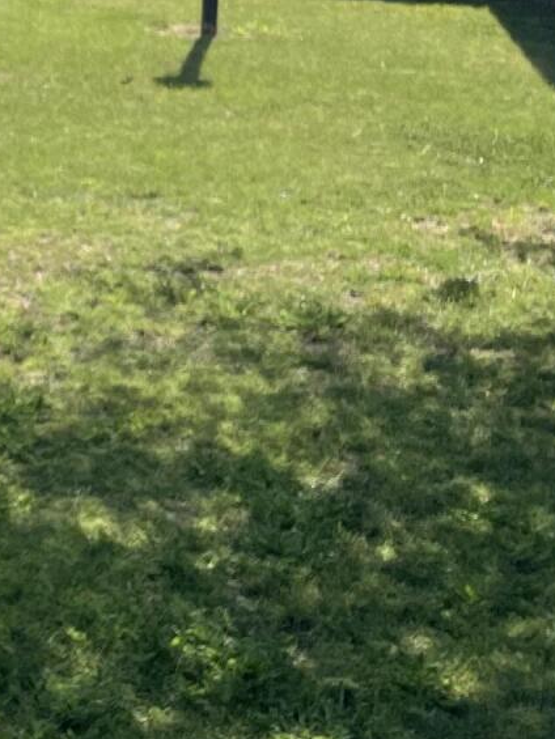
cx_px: -288
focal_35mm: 92
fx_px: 1966
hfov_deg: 14.9
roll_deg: -4.0
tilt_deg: -14.9
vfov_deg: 21.0
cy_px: 135
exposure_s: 1/7299
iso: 32
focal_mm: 4.2
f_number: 1.6
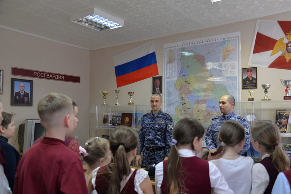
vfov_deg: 38.9
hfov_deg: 55.6
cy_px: 102
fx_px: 275
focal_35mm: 34
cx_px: 164
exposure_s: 1/40
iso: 640
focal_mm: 30
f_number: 4
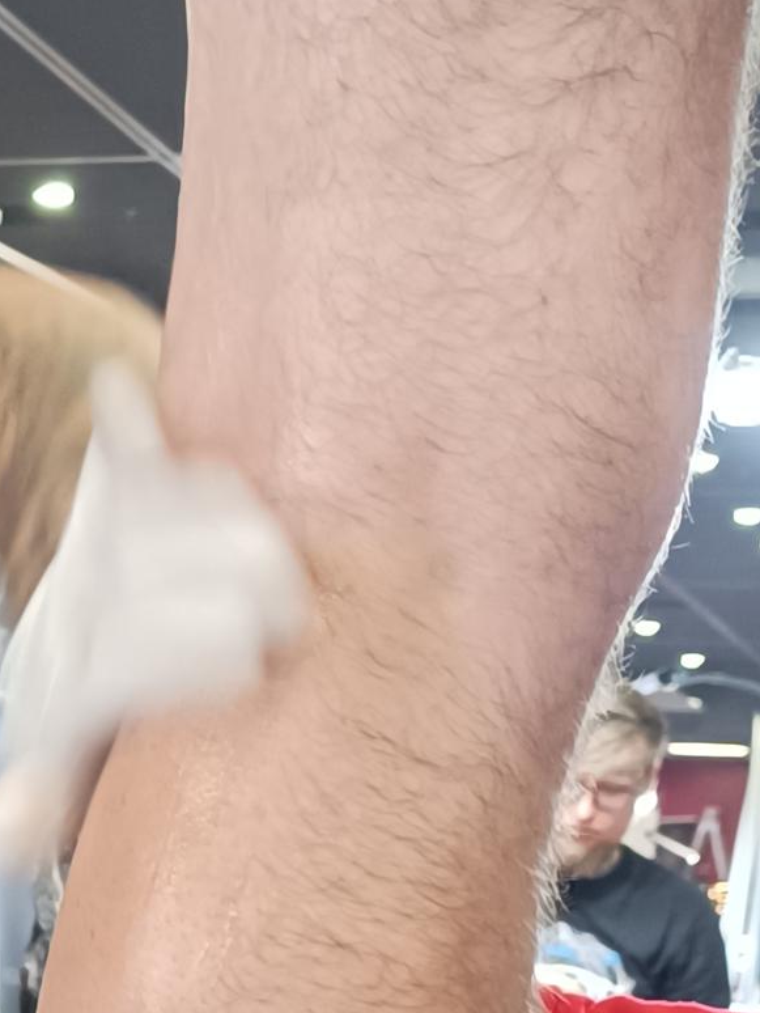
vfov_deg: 15.0
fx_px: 3716
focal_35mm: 127
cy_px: 1181
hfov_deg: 11.2
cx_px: -411
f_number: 1.65
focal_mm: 6.14
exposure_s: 1/50
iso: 1448
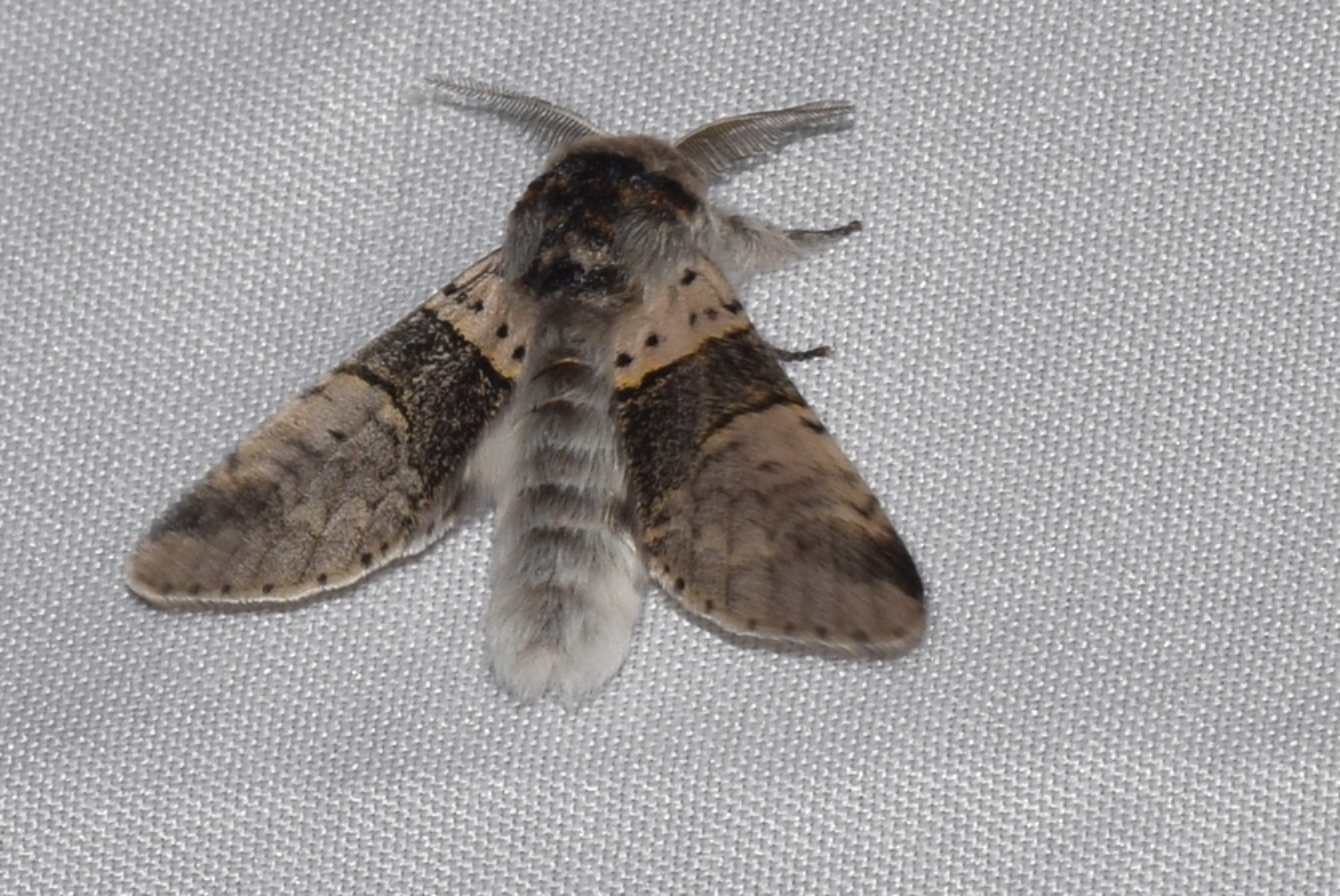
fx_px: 8942
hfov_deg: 8.6
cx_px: 611
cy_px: 411
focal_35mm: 240
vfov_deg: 5.7
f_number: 13
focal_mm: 140
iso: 100
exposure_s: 1/160
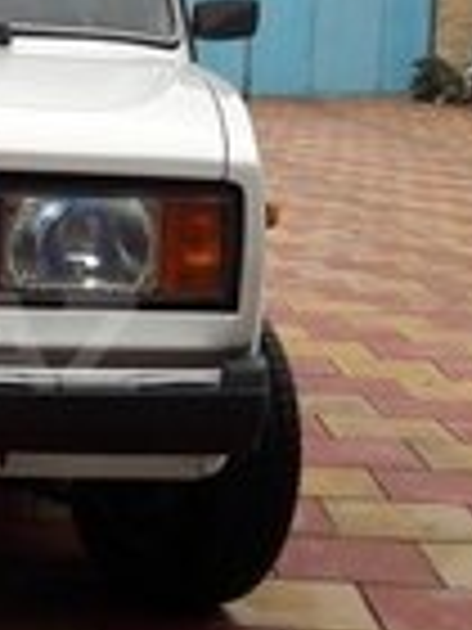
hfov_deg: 14.1
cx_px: -207
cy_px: 342
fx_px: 1800
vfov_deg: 19.8
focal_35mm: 99
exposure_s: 1/446
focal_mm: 3.7
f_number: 1.9
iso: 40
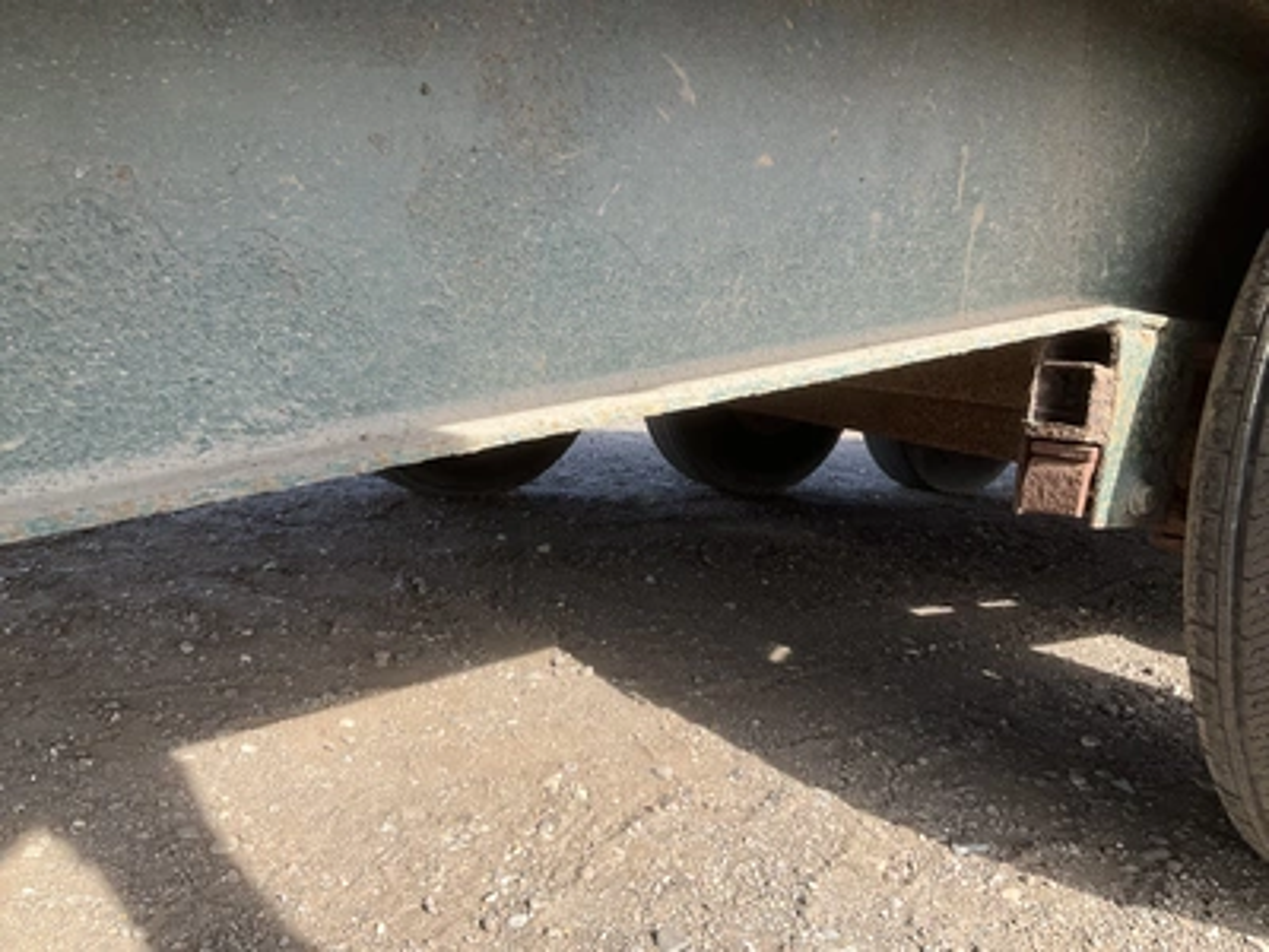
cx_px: 634
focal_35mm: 29
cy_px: 476
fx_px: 1063
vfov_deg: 48.2
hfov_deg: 61.7
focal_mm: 3
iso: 25
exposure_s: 1/255
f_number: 1.8
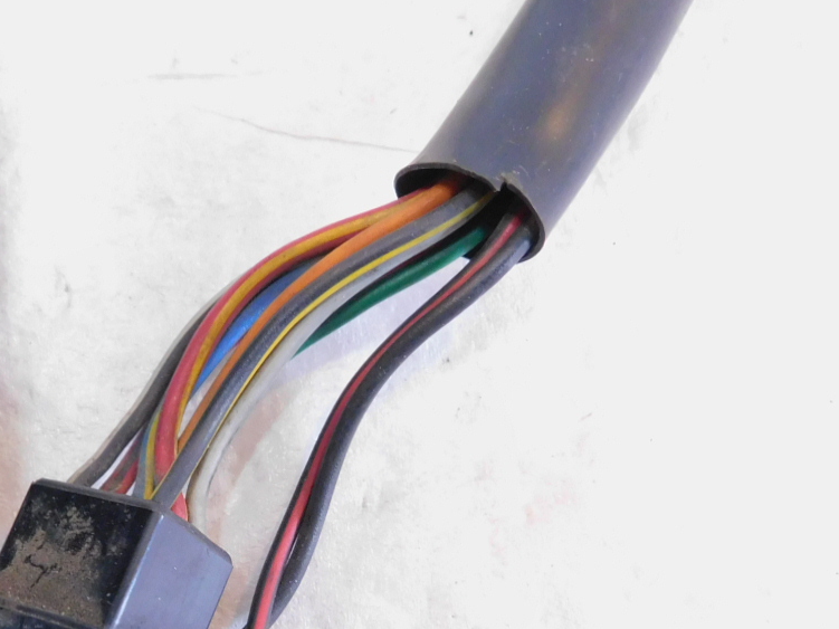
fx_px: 1187
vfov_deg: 28.6
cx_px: 255
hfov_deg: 38.3
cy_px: 552
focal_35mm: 49
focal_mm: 4
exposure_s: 1/30
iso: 400
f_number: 3
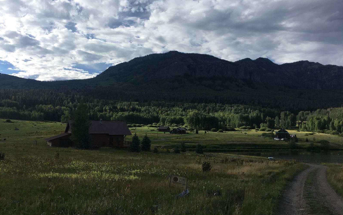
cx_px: 172
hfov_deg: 61.2
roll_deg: -1.3
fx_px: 290
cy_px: 105
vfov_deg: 40.6
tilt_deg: +6.6
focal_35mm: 31
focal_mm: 4.15
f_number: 2.2
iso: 25
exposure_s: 1/1425
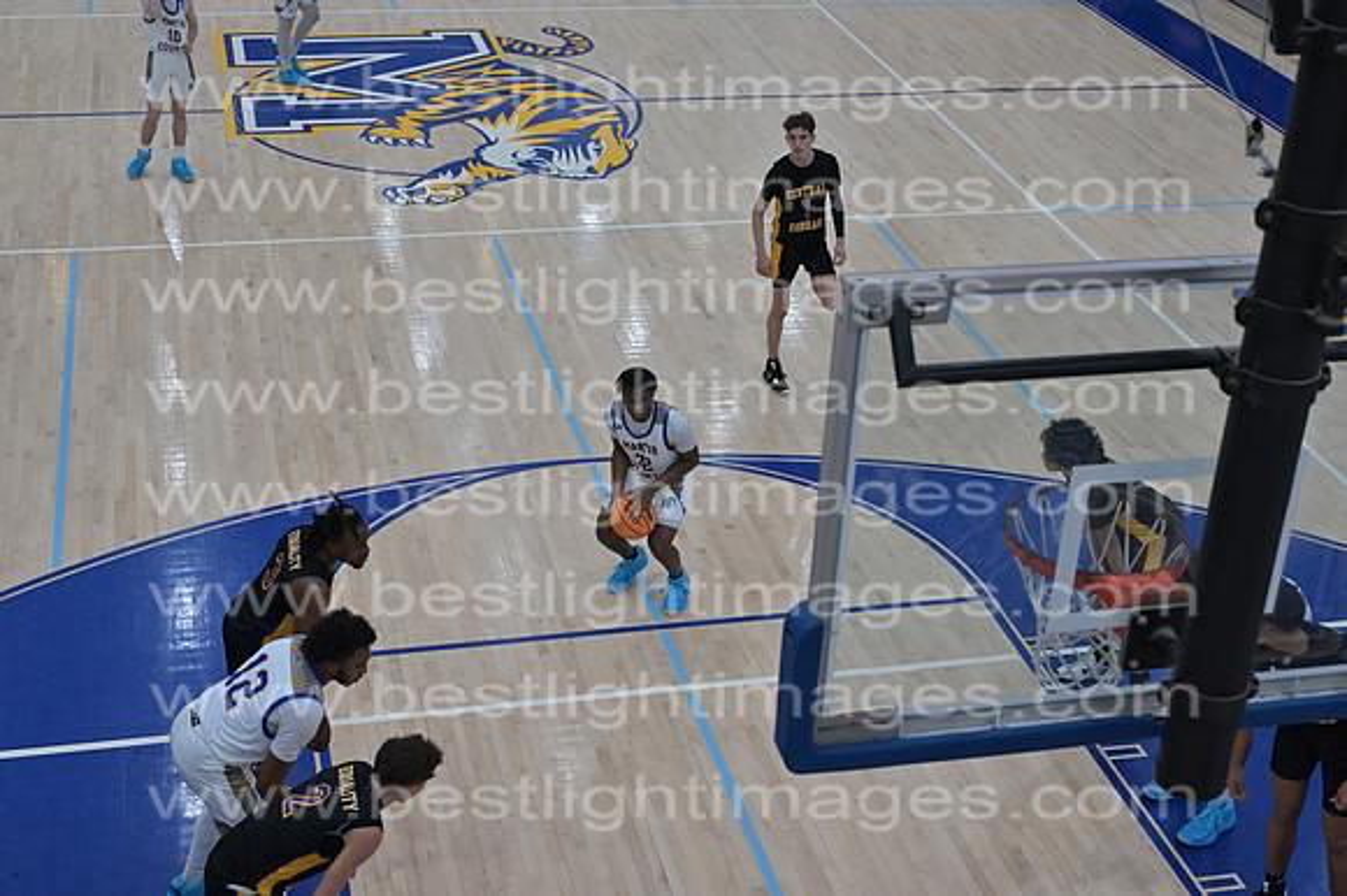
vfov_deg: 27.0
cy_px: 448
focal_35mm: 50
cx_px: 674
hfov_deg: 39.6
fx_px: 1870
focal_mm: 50
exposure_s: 1/800
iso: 3200
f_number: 4
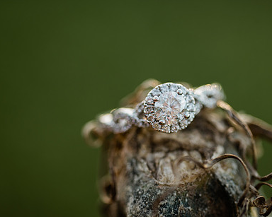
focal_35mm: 85
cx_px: 167
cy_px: 130
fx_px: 684
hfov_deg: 22.4
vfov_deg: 18.0
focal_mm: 60
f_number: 4.5
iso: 400
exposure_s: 1/250
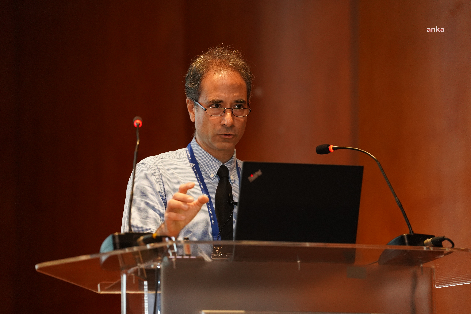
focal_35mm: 200
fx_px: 2616
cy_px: 157
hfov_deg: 10.3
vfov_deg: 6.9
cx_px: 236
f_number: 2.8
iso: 4000
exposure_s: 1/125
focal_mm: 200
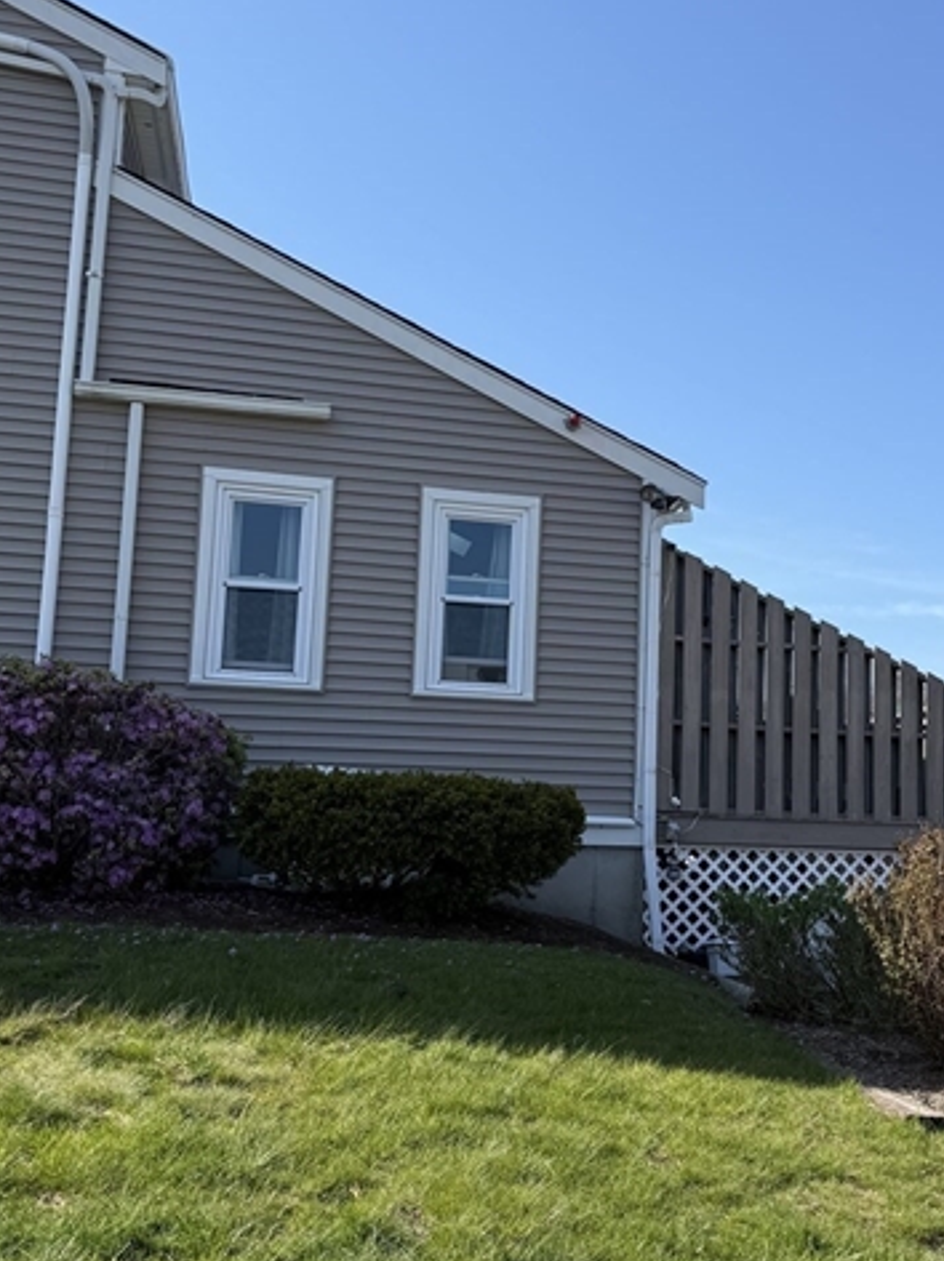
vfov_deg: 47.9
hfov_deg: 36.5
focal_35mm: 39
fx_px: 1420
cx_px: 616
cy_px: 634
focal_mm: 6.76
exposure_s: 1/3021
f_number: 1.78
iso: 80
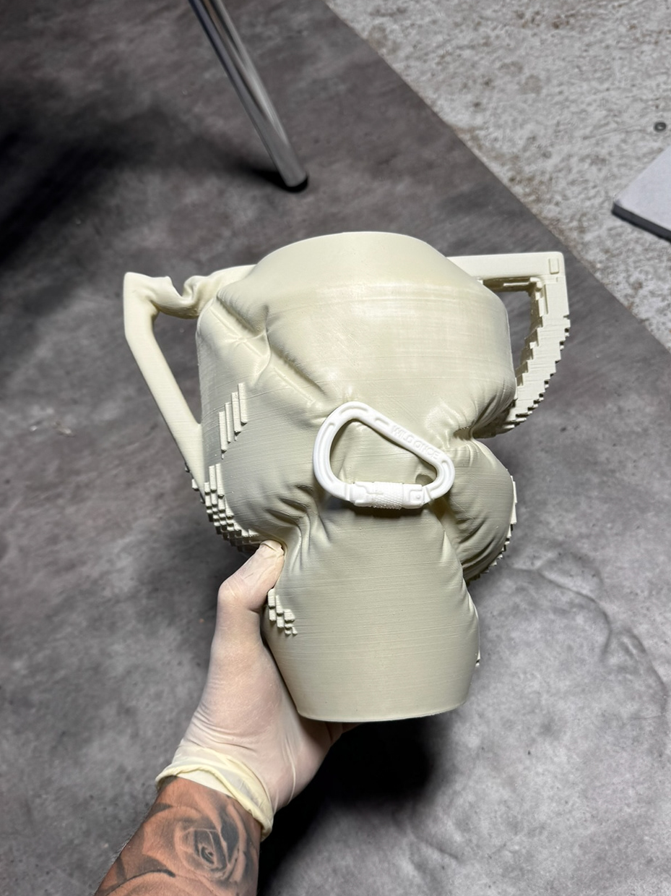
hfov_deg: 45.4
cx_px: 324
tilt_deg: -62.0
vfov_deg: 58.3
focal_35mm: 31
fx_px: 801
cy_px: 489
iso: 64
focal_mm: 6.86
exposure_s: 1/100
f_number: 1.78
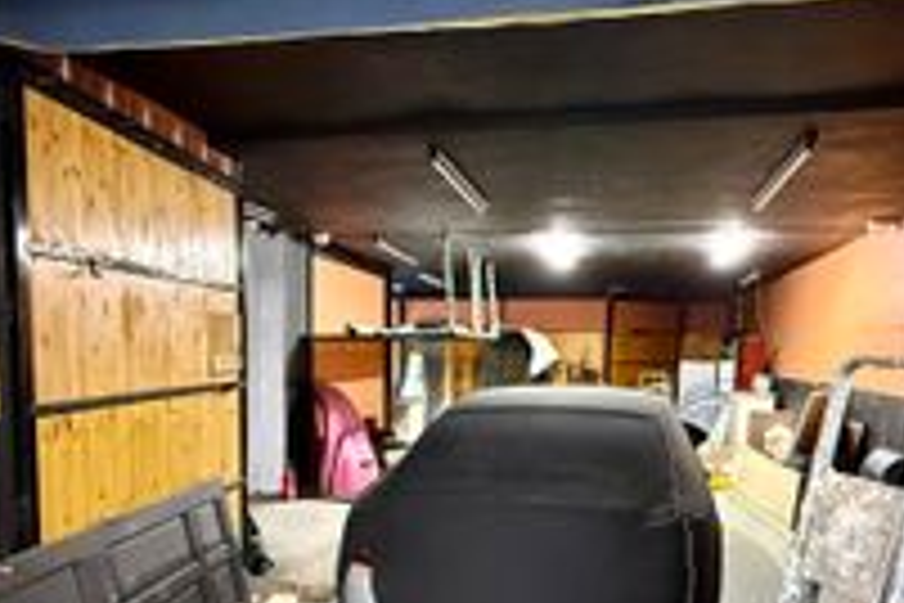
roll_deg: -1.0
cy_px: 414
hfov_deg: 63.7
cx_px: 459
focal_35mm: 29
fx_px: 728
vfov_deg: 44.1
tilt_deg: -5.3
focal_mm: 2.22
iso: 1250
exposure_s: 1/40
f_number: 2.2
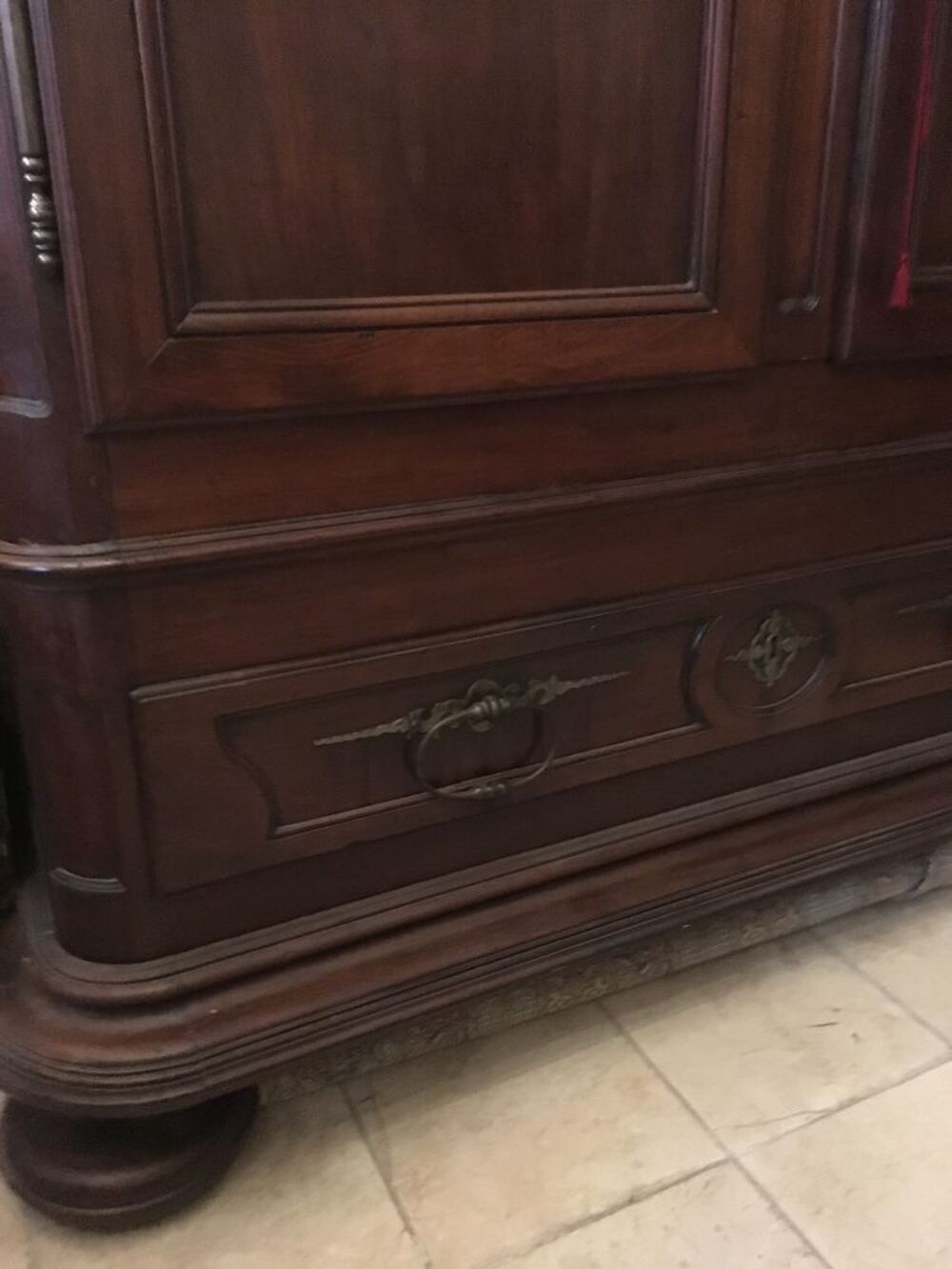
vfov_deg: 61.7
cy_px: 634
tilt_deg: -20.3
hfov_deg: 48.2
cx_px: 476
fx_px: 1063
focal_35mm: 29
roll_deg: +0.2
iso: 1000
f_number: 2.2
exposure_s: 1/17
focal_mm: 4.15
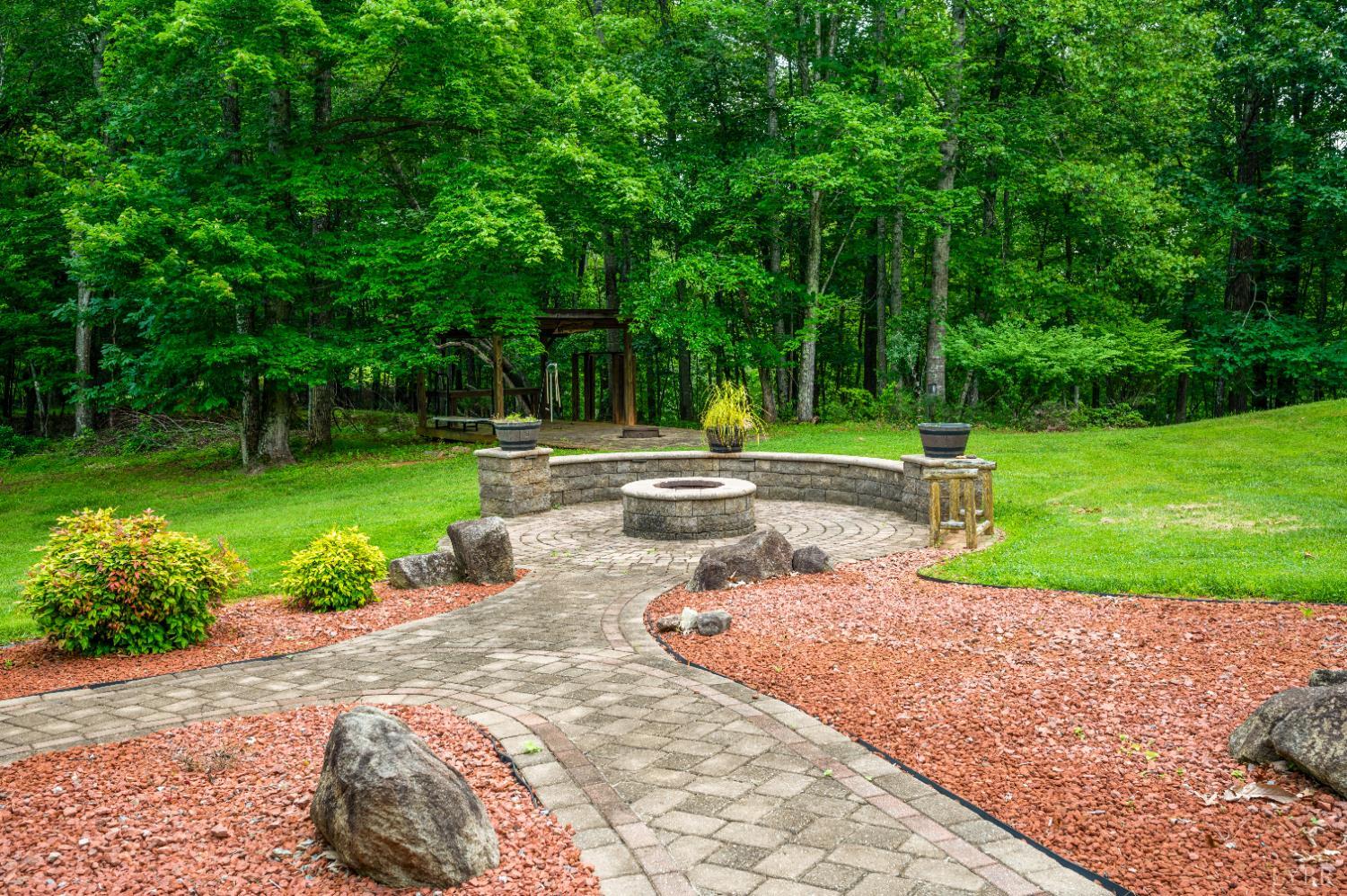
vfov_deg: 43.6
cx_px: 674
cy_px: 448
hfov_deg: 62.0
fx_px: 1122
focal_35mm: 30
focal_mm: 30
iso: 200
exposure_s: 1/100
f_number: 8
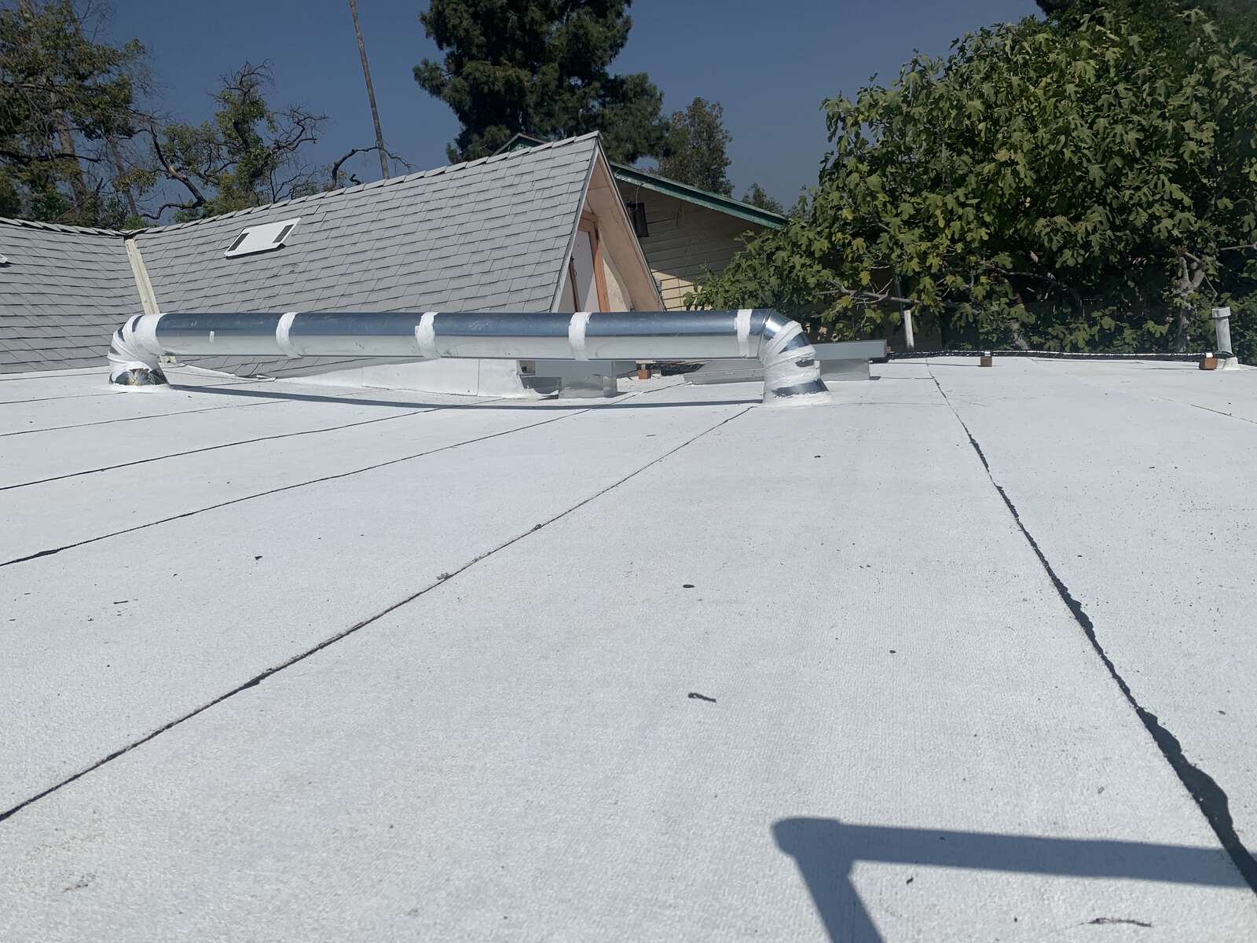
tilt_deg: -6.5
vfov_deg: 53.1
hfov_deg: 67.3
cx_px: 628
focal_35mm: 26
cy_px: 472
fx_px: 944
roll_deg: +7.3
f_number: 1.8
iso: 25
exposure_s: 1/11765
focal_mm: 4.25
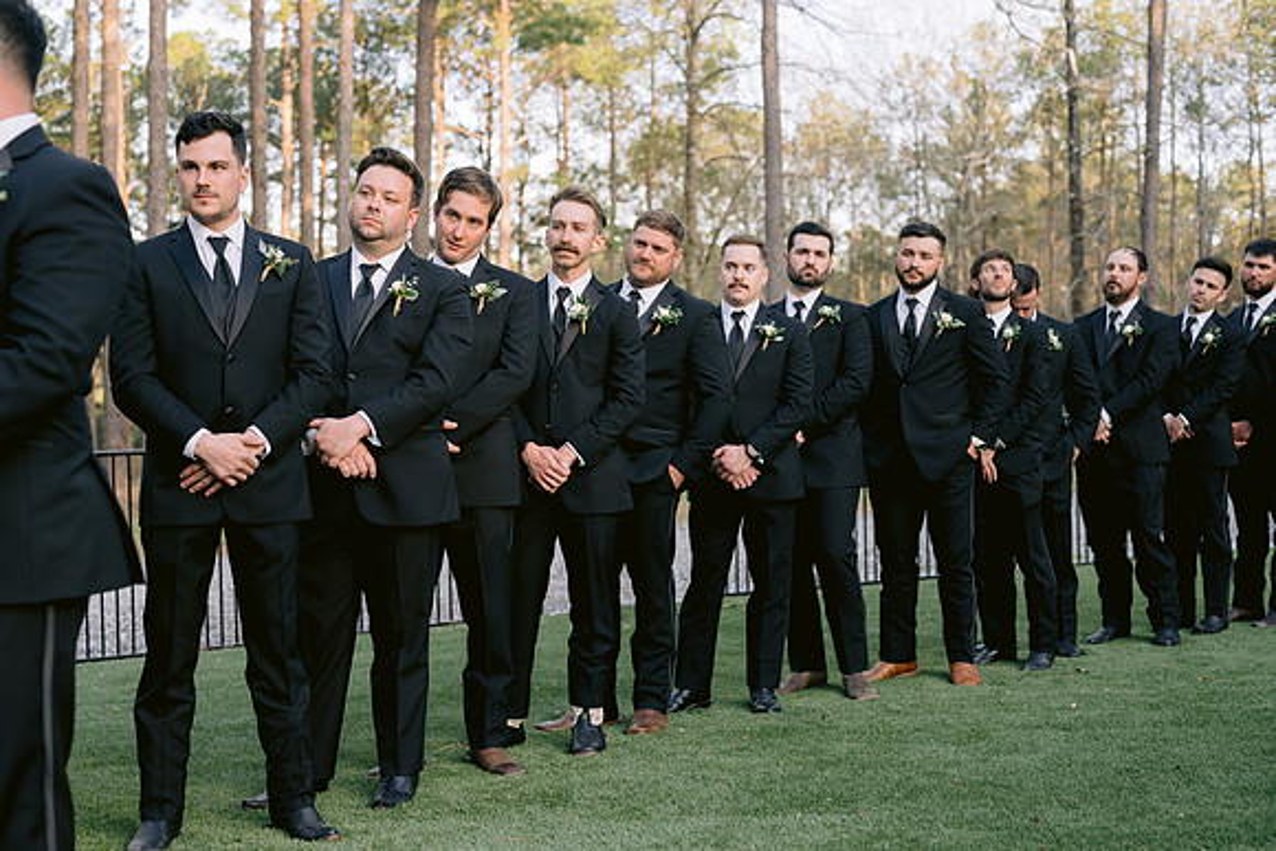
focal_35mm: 50
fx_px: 1773
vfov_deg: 27.0
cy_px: 426
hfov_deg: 39.6
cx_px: 638
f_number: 3.5
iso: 400
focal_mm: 50
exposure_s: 1/500
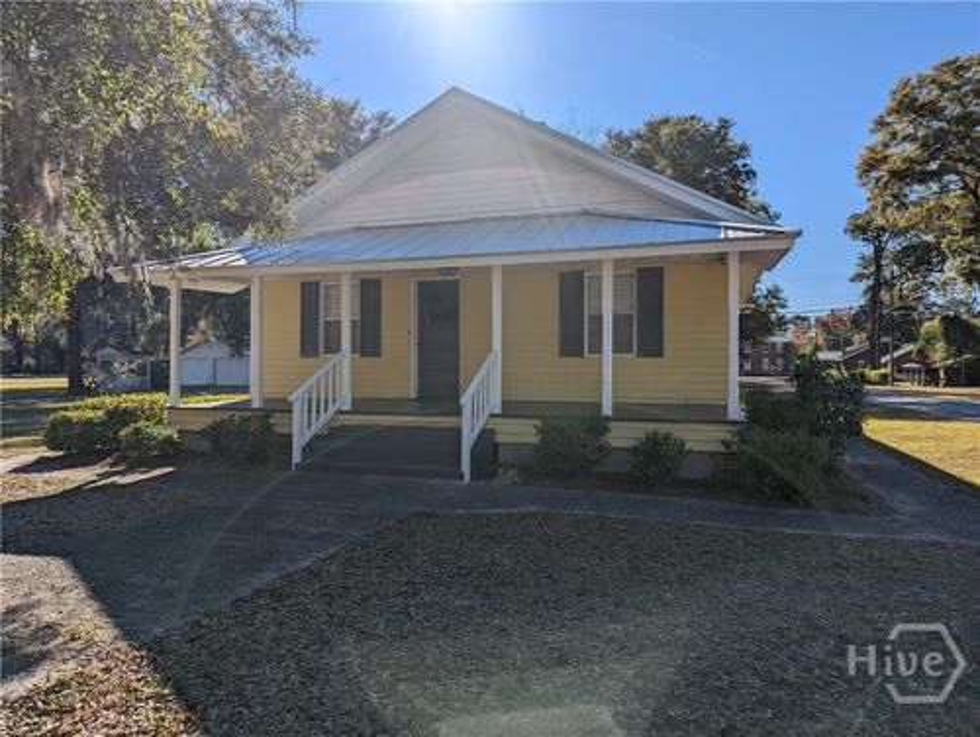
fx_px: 680
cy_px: 368
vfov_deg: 56.9
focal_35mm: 24
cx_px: 490
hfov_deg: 71.5
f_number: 1.85
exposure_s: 1/2358
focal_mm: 6.81
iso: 30
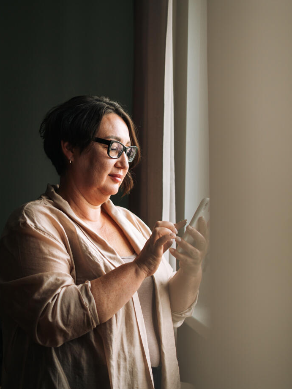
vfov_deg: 26.7
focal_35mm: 73
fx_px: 821
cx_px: 202
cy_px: 196
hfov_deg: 20.1
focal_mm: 50
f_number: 2
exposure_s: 1/500
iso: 200
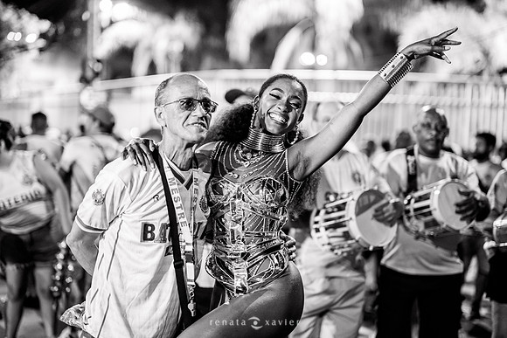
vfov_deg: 27.0
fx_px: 704
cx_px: 254
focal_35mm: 50
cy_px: 169
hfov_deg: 39.6
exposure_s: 1/320
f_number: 1.2
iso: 2500
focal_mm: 50
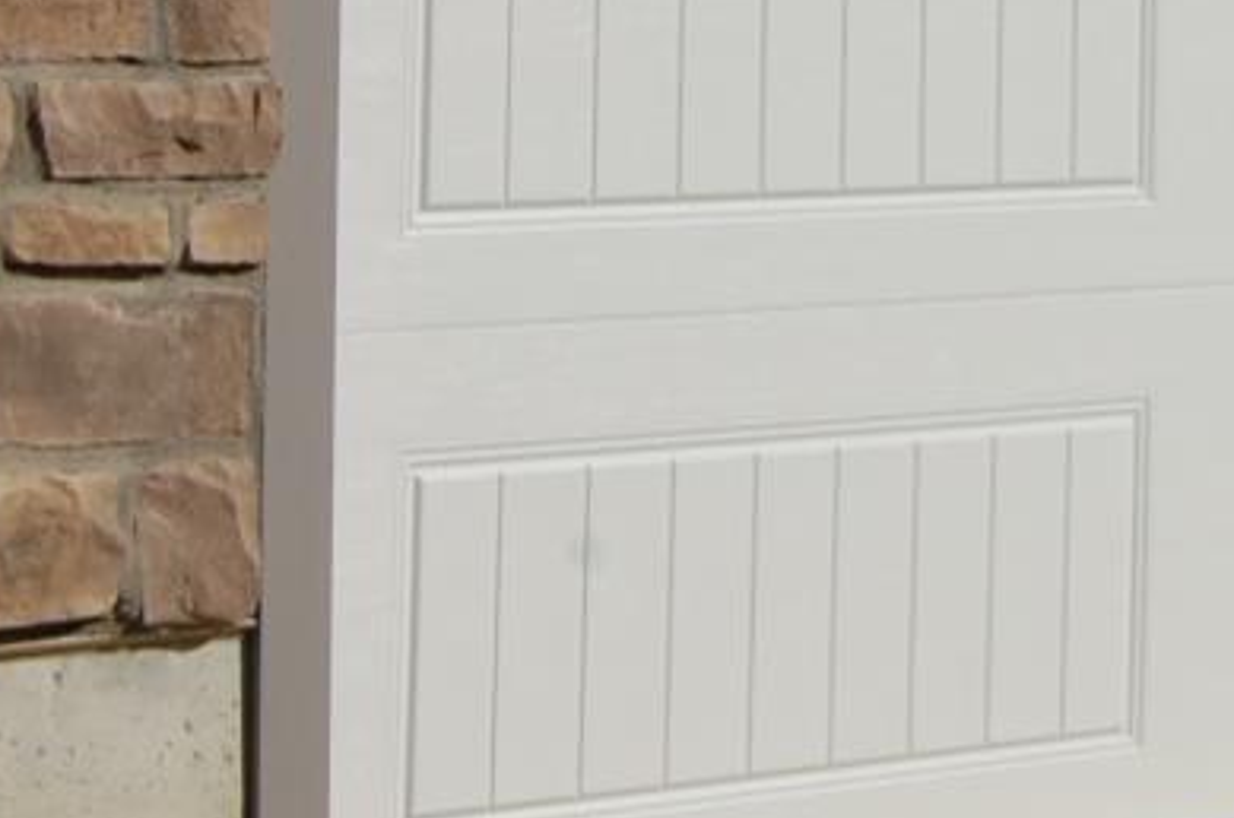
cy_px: -621
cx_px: 1532
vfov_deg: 7.2
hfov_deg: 10.9
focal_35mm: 185
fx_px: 6331
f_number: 13
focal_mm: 32
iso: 200
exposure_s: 1/640
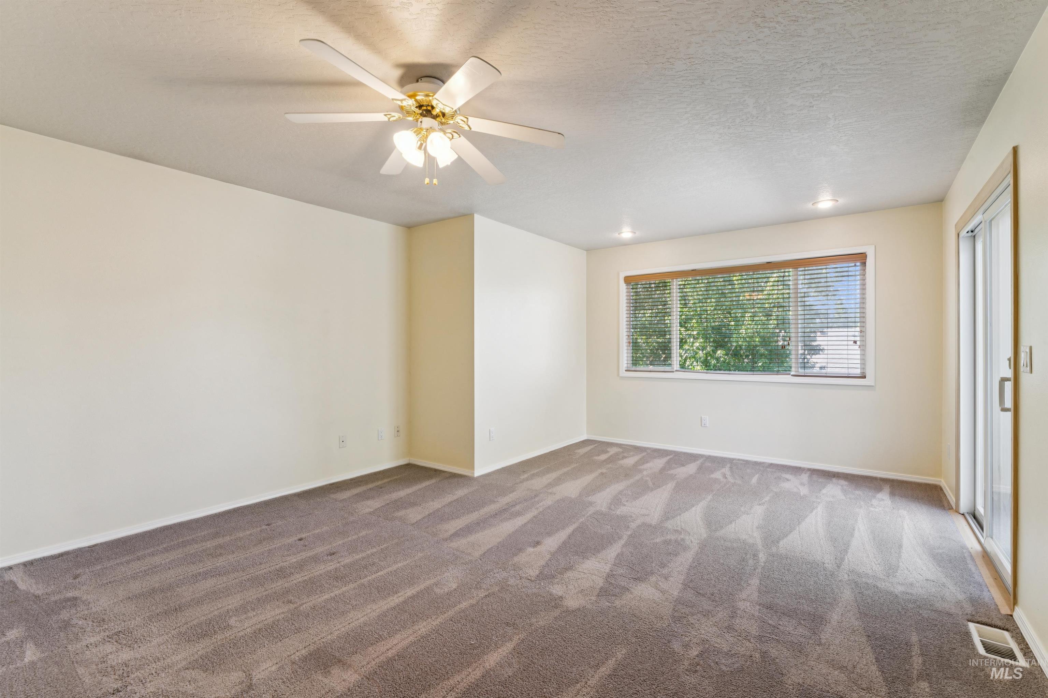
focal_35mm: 16
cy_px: 349
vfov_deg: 73.7
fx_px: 466
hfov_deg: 96.7
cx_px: 524
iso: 400
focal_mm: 16
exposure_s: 1/10
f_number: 13
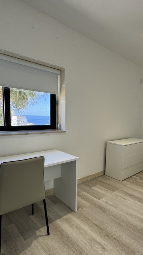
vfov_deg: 81.2
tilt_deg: -6.1
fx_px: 148
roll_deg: -3.0
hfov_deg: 49.8
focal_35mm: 22
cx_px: 103
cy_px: 133
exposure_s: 1/99
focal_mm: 2.22
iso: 80
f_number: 2.2
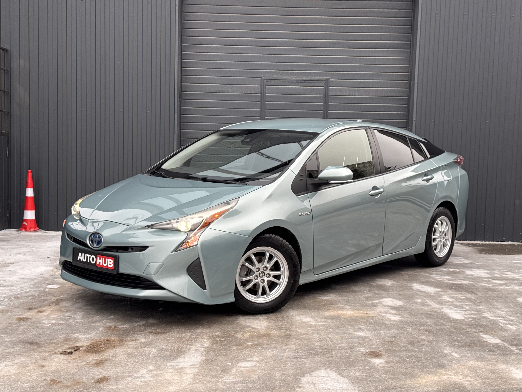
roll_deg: -1.5
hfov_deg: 39.7
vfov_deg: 30.3
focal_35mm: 48
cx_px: 261
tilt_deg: -4.9
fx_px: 724
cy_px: 196
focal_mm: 6.76
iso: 64
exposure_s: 1/394
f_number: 1.78
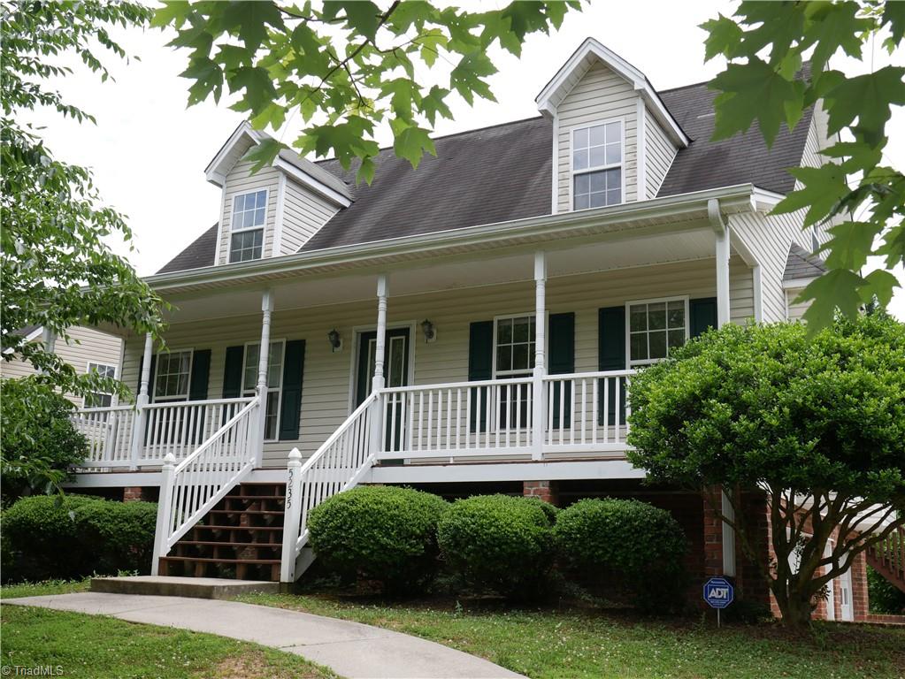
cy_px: 340
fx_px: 994
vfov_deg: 37.7
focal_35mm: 38
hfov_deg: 49.0
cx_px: 452
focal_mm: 19
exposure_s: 1/250
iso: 200
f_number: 7.1
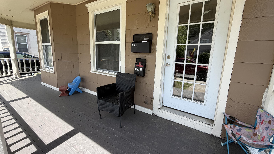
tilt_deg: -9.7
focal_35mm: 16
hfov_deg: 99.4
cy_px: 73
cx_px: 140
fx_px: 116
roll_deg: -1.4
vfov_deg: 67.1
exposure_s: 1/502
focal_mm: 2.22
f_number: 2.2
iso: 50
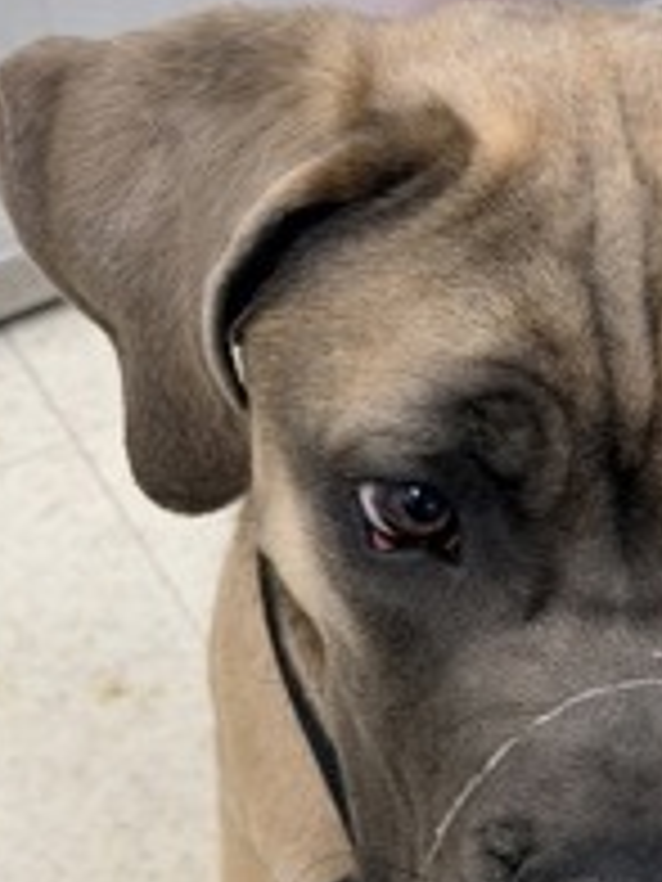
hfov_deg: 14.3
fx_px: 2626
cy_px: 657
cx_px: 570
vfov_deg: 19.0
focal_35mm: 103
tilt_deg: -55.1
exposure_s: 1/60
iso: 80
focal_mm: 6.76
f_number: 1.78
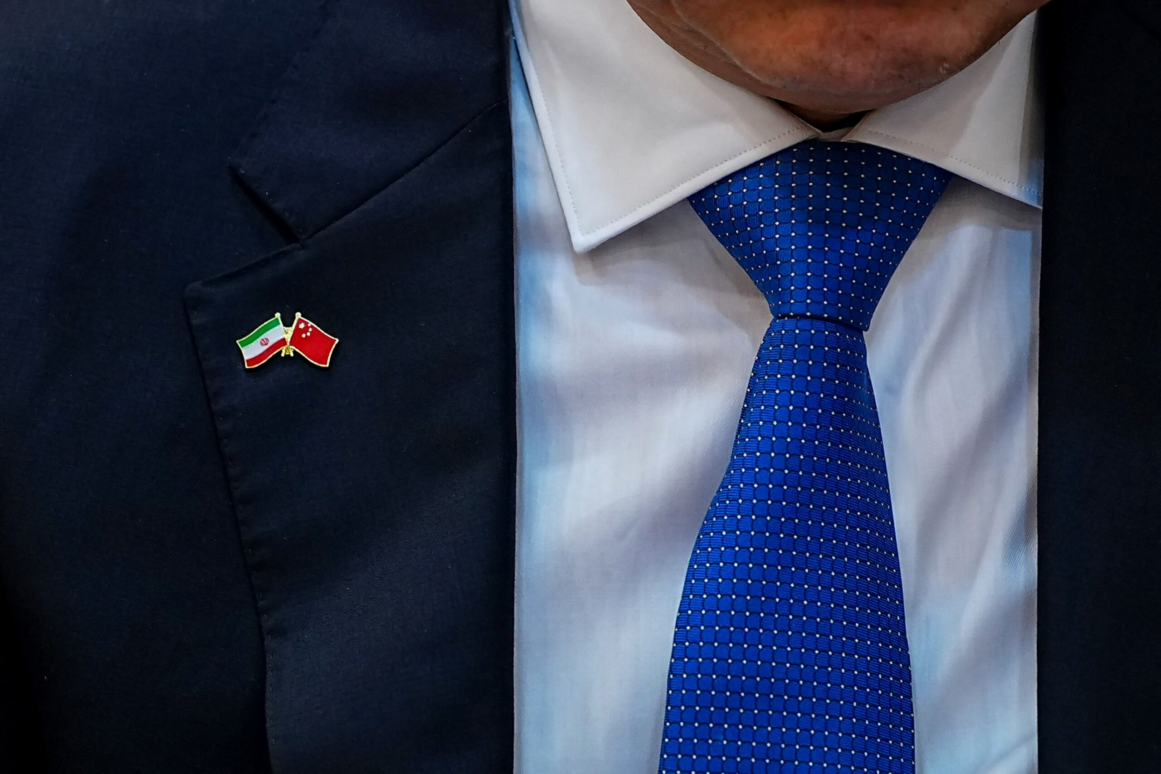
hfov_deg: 10.3
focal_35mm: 200
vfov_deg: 6.9
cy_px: 387
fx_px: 6450
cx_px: 580
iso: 2000
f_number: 3.5
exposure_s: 1/160
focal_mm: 200
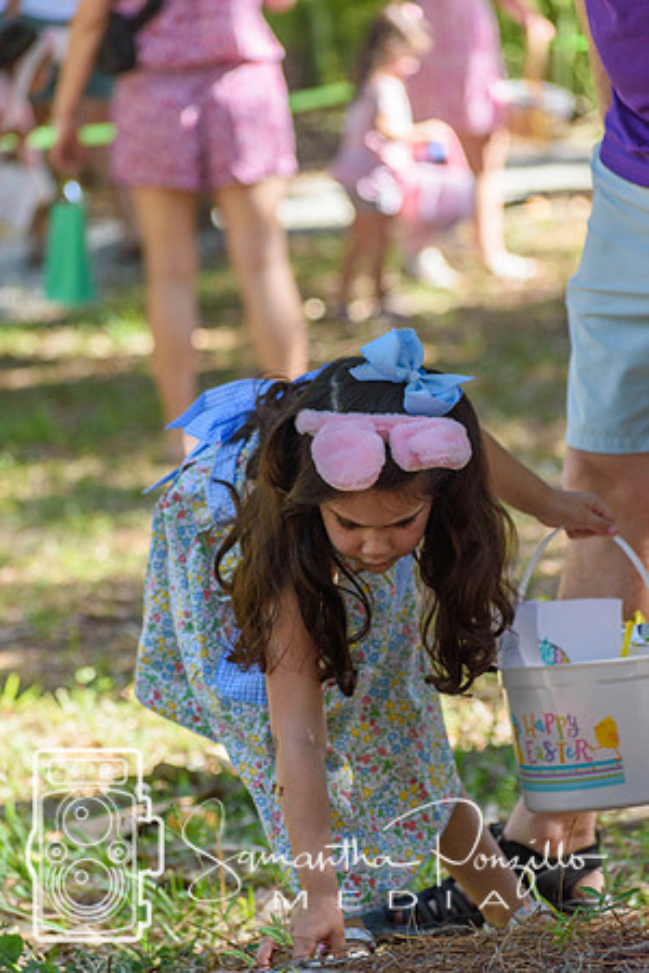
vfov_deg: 10.2
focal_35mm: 202
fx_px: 5476
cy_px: 486
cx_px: 324
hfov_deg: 6.8
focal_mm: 135
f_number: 4.8
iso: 500
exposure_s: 1/1000
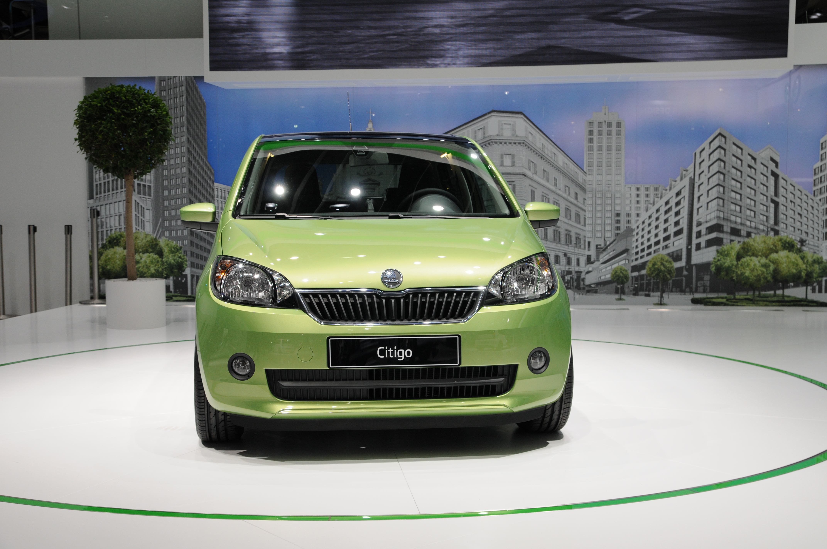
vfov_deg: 28.0
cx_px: 414
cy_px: 274
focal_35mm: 48
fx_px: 1101
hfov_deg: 41.2
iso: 400
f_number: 8
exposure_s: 1/250
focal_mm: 32
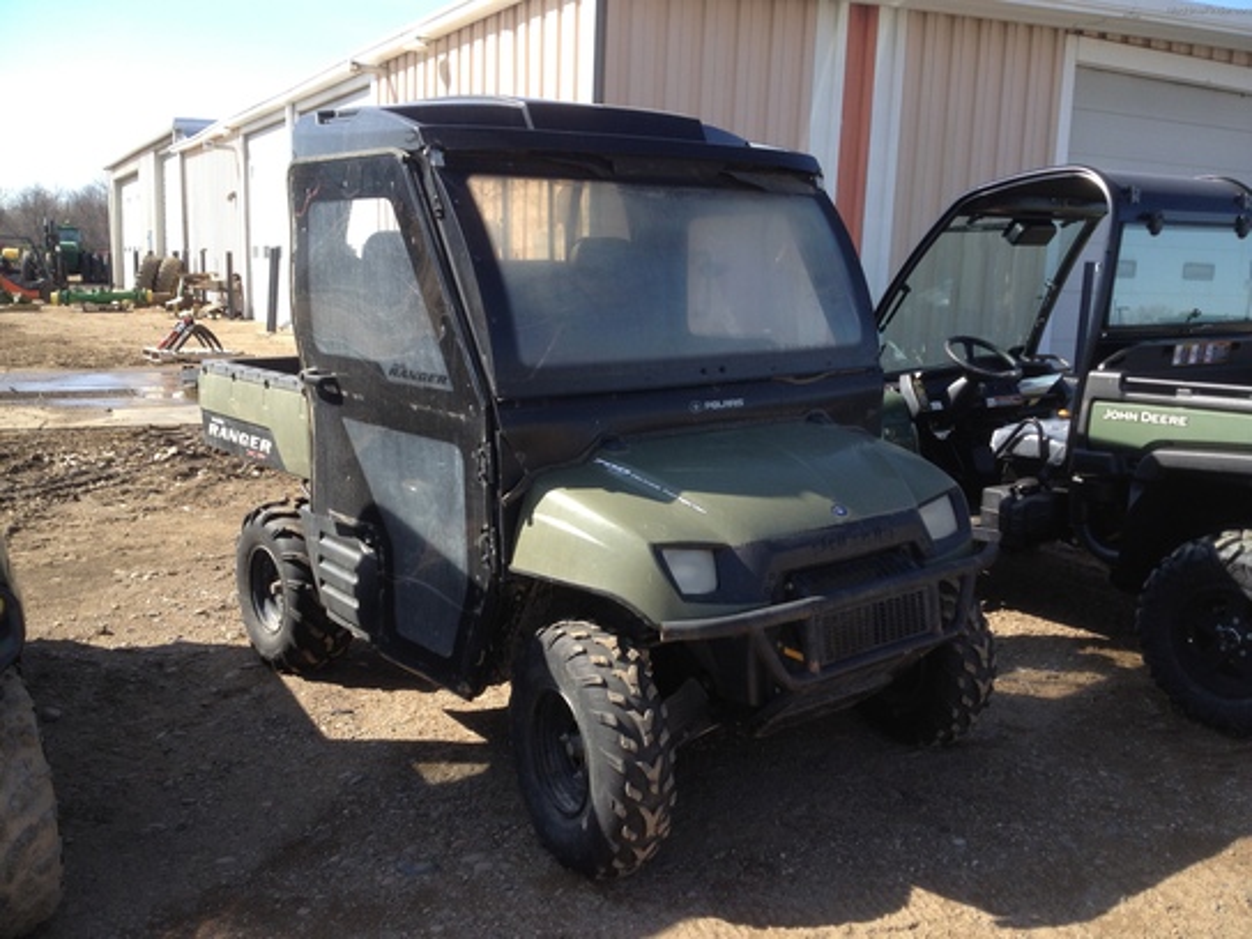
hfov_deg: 52.6
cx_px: 626
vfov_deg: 40.7
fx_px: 1266
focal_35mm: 35
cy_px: 470
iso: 50
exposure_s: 1/736
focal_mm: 4.28
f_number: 2.4
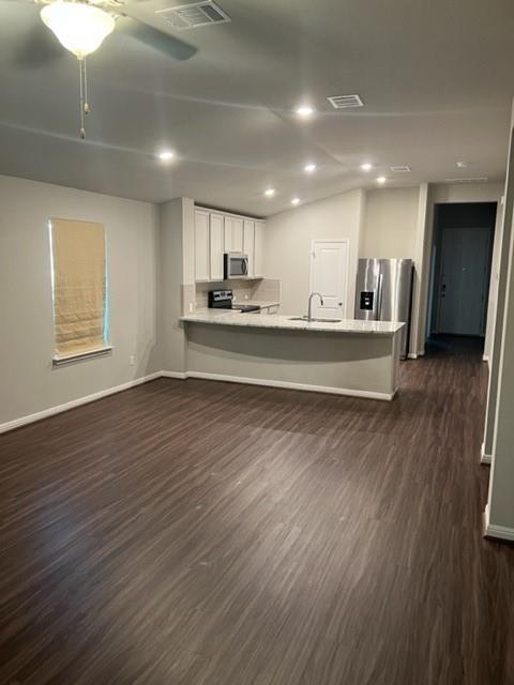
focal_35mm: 26
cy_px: 342
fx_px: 515
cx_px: 257
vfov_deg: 67.3
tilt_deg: -8.4
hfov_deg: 53.1
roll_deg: -1.2
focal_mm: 5.7
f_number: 1.5
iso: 160
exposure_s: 1/60
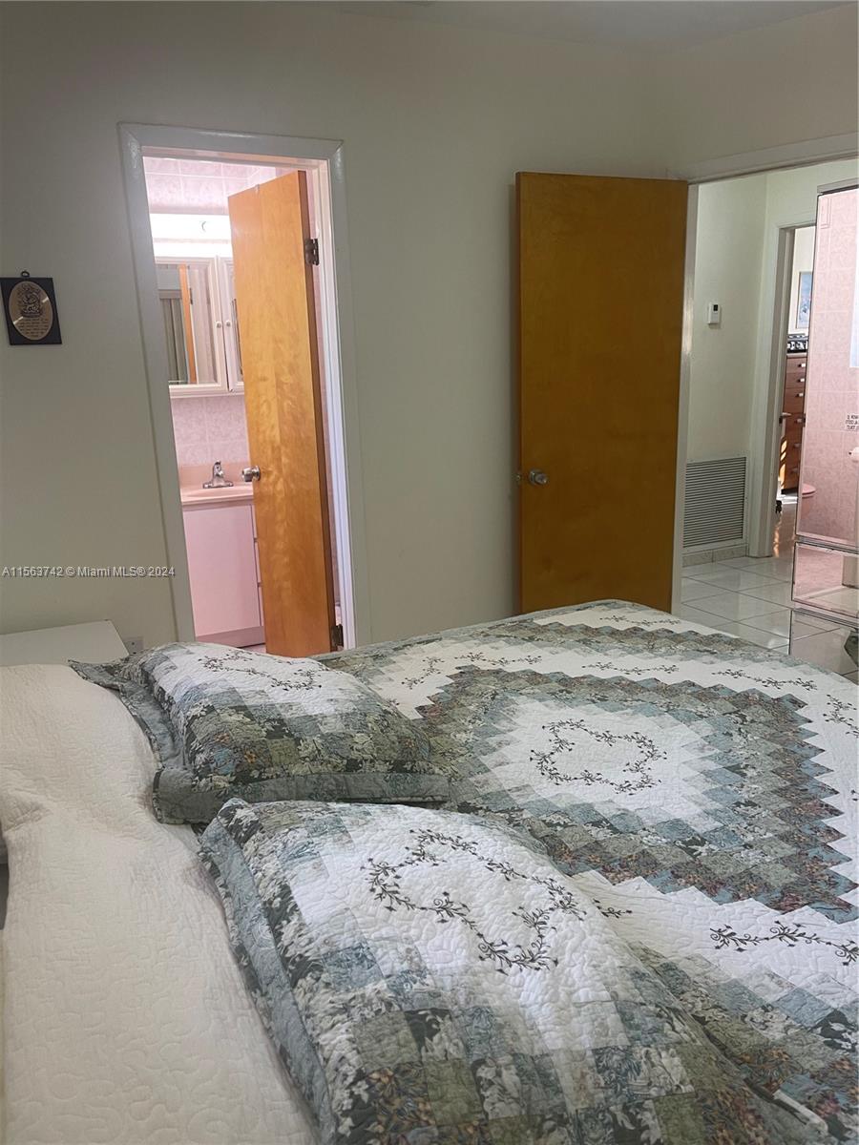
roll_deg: +2.2
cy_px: 572
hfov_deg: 54.9
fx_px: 827
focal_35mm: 25
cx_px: 430
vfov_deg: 69.4
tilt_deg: -14.8
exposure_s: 1/60
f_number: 1.6
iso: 80
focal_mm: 5.1
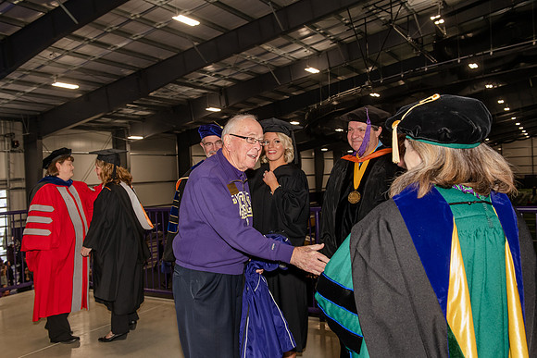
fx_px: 477
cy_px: 179
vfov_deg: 41.1
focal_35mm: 32
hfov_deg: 58.7
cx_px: 268
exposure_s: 1/160
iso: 1000
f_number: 6.3
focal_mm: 32
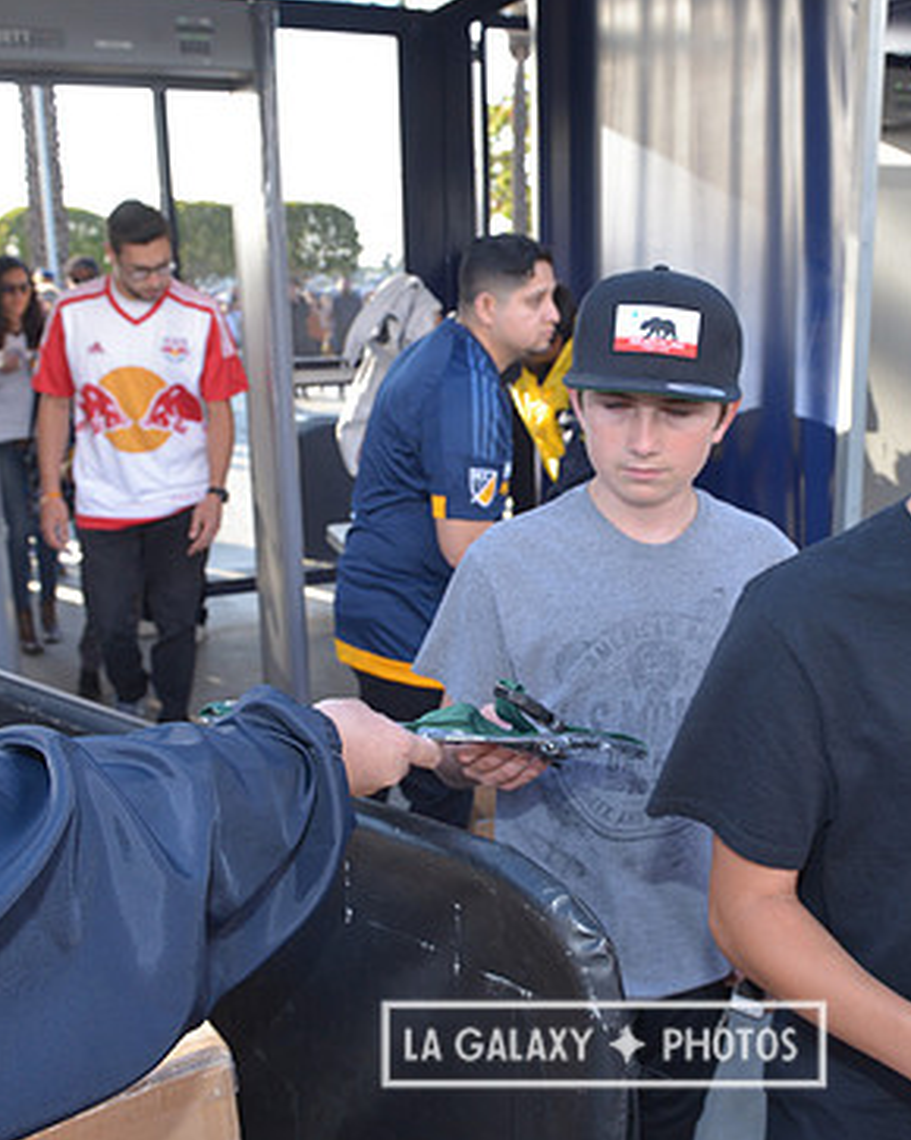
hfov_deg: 40.6
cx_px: 603
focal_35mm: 36
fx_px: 1214
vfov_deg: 50.3
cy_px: 573
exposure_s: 1/200
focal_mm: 24
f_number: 7.1
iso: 500
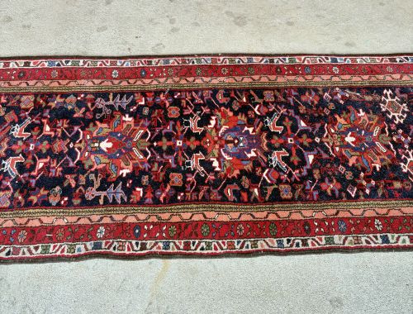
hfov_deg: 67.0
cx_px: 206
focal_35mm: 26
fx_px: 312
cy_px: 157
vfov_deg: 53.5
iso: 50
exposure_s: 1/169
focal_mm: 5.96
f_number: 1.6
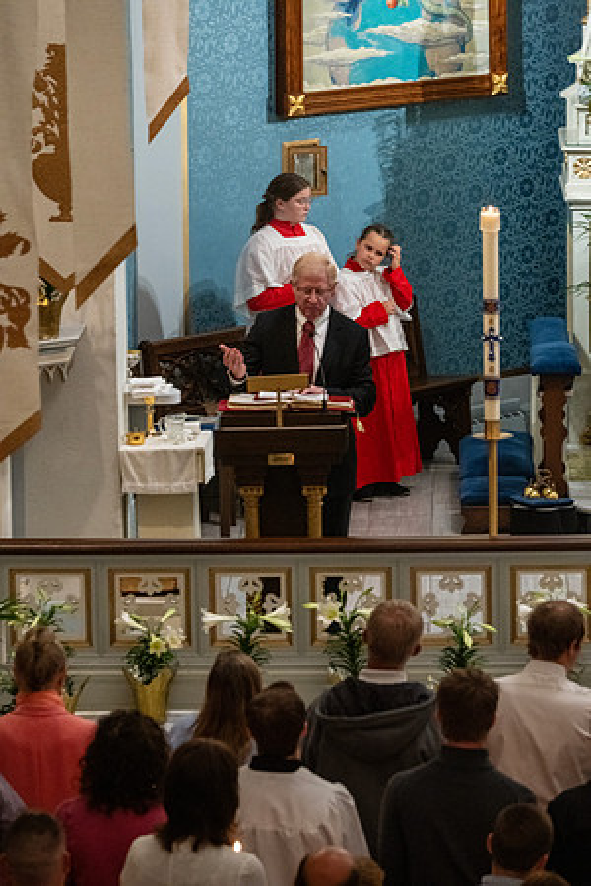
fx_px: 4925
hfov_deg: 6.9
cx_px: 296
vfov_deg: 10.3
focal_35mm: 200
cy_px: 443
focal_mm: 200
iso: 5000
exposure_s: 1/60
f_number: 9
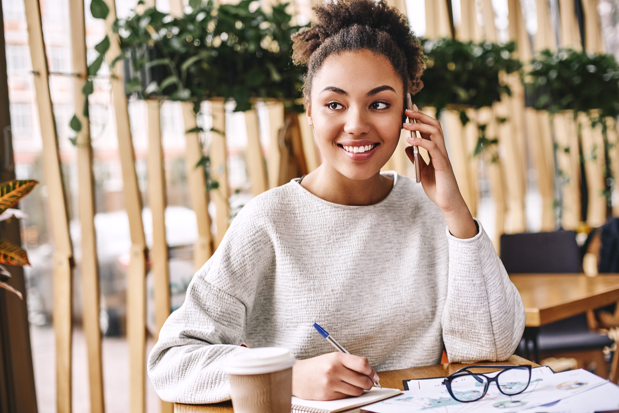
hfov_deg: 39.6
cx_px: 310
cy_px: 206
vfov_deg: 27.0
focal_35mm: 50
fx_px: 860
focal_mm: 50
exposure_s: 1/100
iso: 500
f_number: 2.8
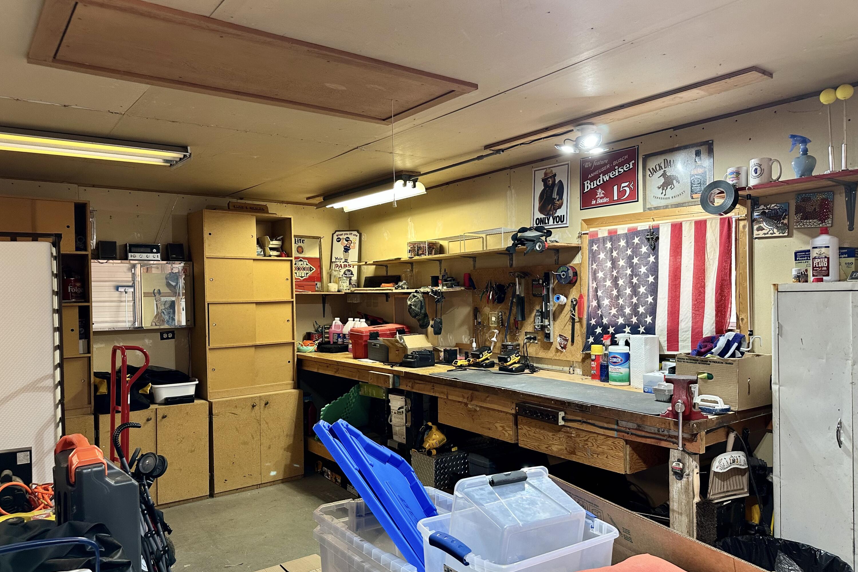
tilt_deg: -0.9
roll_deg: +0.8
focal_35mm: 25
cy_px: 308
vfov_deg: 51.2
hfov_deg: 71.5
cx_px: 429
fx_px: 596
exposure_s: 1/120
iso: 200
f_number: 1.78
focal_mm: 6.86
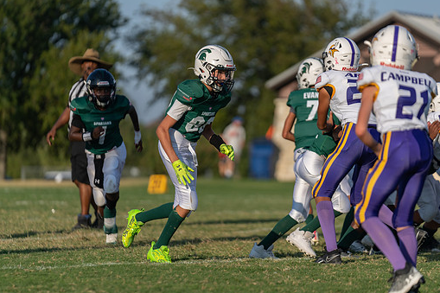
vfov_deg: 6.0
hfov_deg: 9.0
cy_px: 162
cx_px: 246
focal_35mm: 228
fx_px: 2786
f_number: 2.8
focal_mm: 200
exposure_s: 1/2000
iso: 100
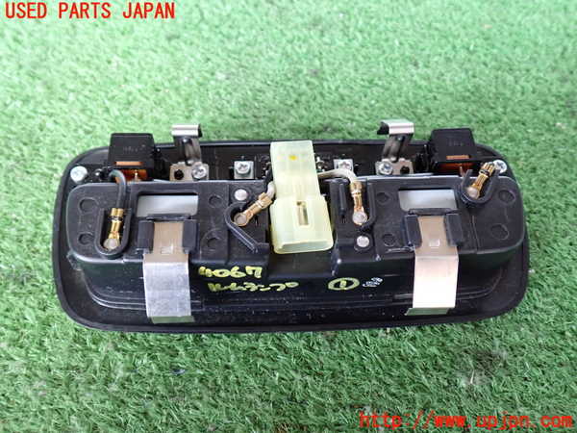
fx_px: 533
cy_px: 216
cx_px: 288
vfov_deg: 44.2
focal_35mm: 32
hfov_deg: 56.8
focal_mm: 5.79
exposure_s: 1/30
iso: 640
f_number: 2.4
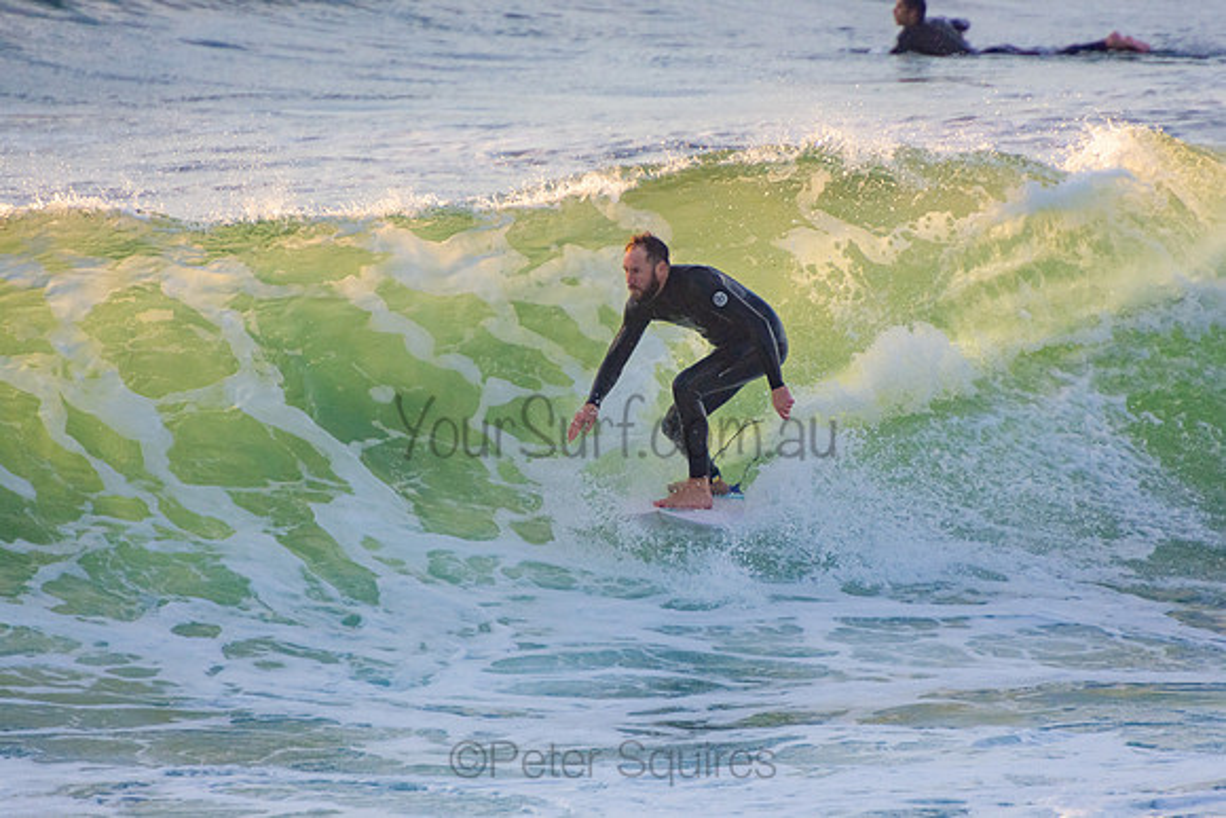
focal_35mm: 621
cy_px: 409
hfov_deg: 3.3
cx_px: 613
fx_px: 21164
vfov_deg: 2.2
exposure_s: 1/1000
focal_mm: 400
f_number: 5.6
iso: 640
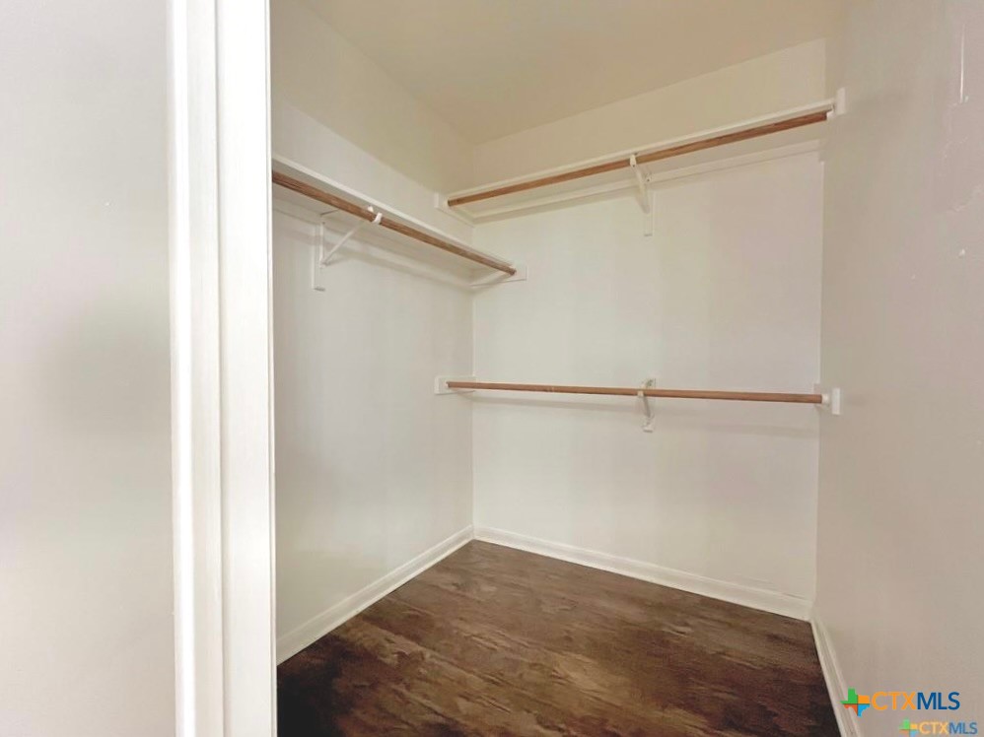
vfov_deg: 89.9
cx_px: 492
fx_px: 369
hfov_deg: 106.2
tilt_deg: -0.8
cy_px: 368
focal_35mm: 13
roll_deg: +0.5
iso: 200
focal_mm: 1.57
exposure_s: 1/60
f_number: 1.8
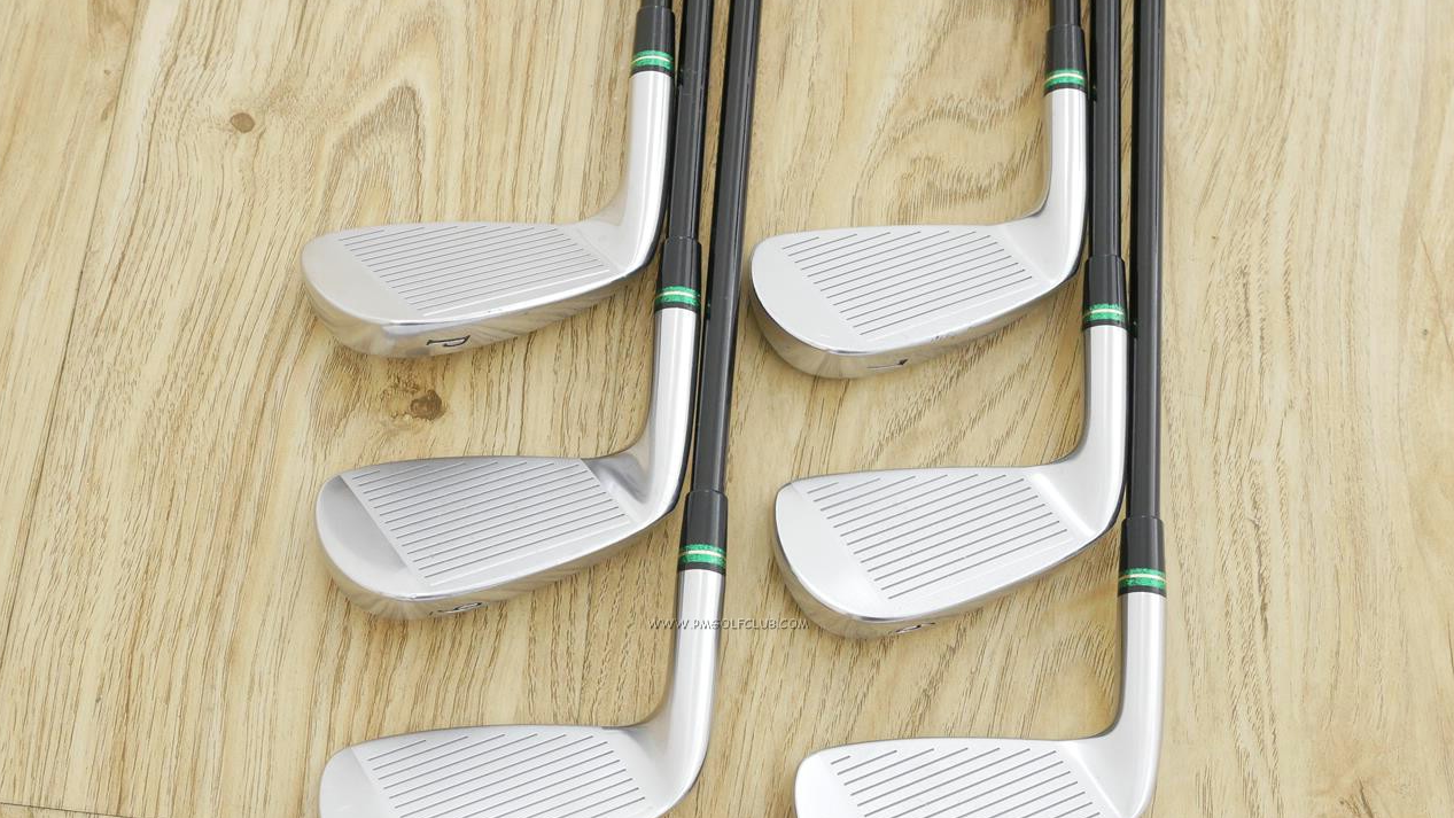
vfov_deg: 21.8
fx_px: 2121
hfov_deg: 37.8
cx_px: 728
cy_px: 520
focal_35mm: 55
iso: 1600
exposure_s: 1/40
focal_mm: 25
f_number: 4.5
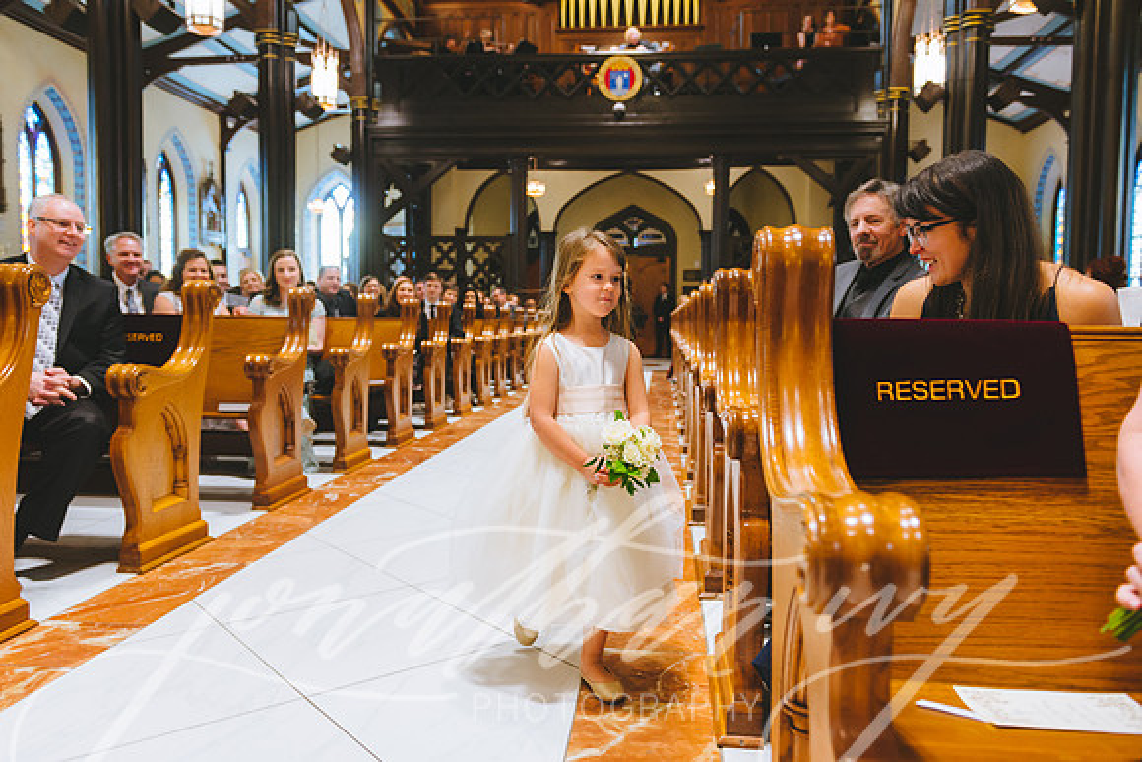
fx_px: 898
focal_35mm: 28
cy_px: 381
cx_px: 571
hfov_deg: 64.9
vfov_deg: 46.0
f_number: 3.5
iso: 2500
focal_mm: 27
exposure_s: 1/125
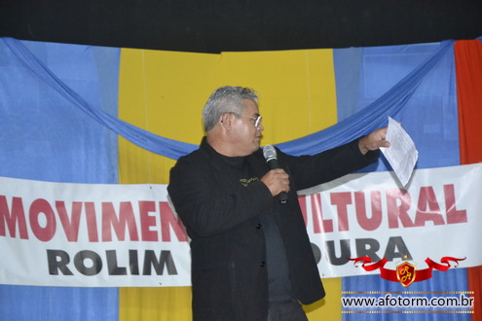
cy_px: 160
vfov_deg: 10.2
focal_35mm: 135
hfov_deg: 15.2
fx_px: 1807
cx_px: 241
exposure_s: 1/60
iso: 3200
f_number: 5.6
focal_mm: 90
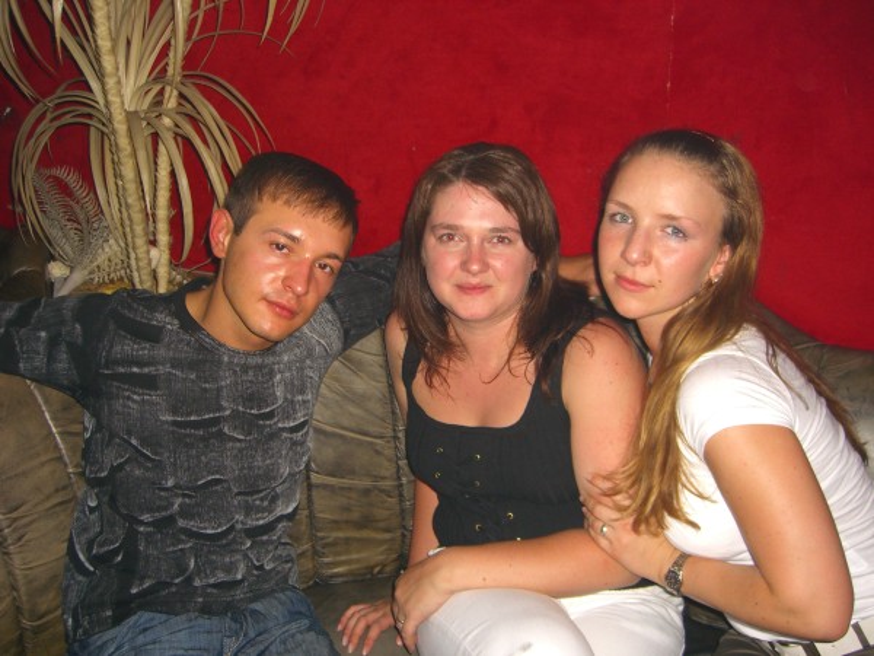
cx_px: 437
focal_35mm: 38
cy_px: 328
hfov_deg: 49.0
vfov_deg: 37.7
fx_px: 959
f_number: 2.8
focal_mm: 7.9
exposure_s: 1/60
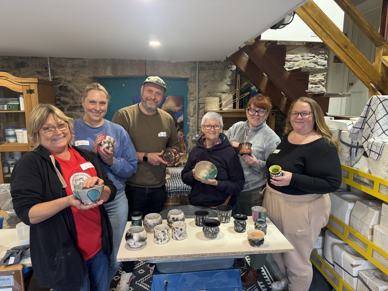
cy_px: 146
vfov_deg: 56.8
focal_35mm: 24
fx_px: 269
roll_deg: +0.3
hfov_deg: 71.6
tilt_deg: -8.6
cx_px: 194
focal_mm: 6.76
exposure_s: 1/50
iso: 160
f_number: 1.78
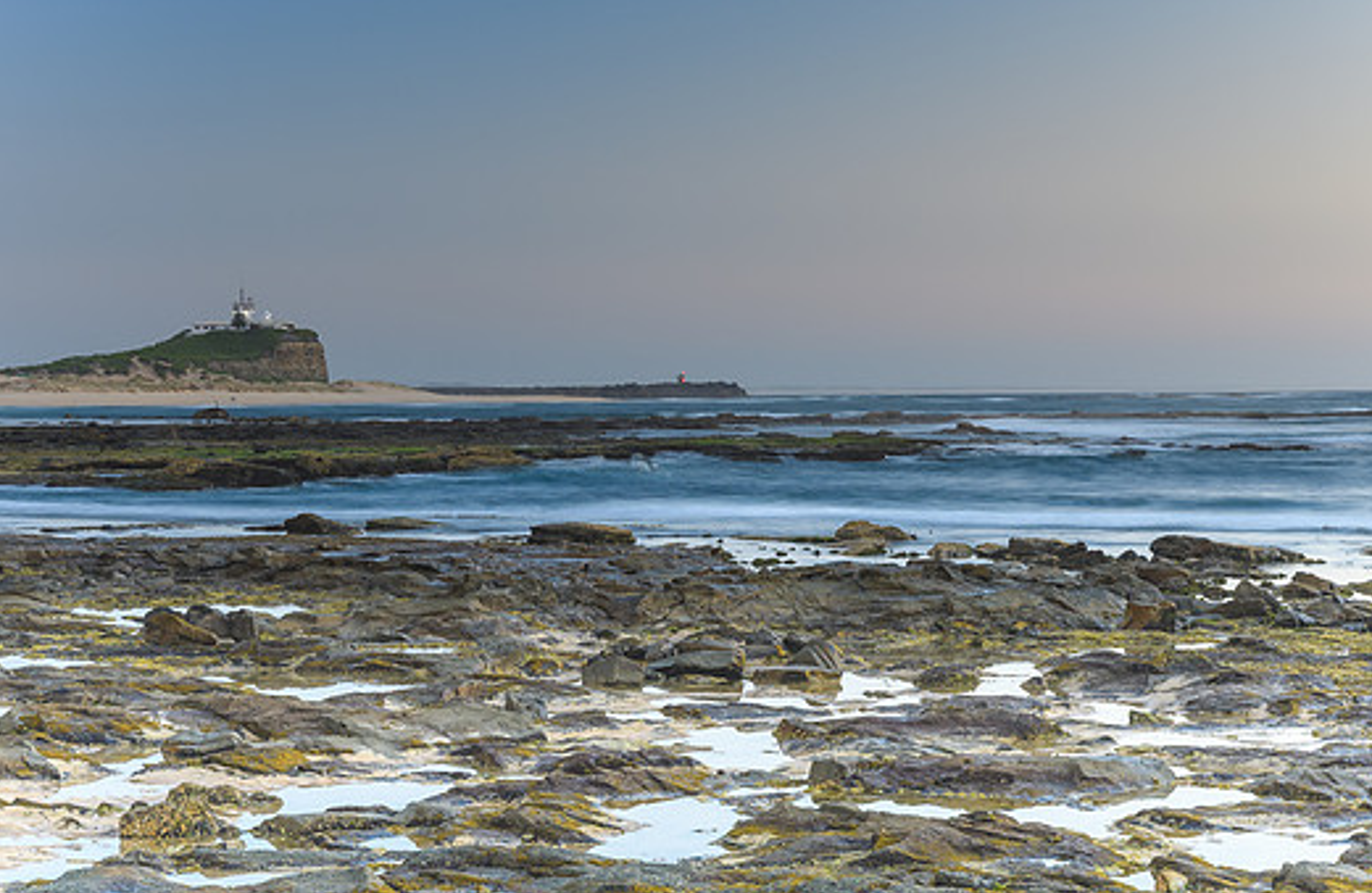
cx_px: 720
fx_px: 3064
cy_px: 458
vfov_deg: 16.6
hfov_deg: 25.2
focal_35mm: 81
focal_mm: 46
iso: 50
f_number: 10
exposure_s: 1.6
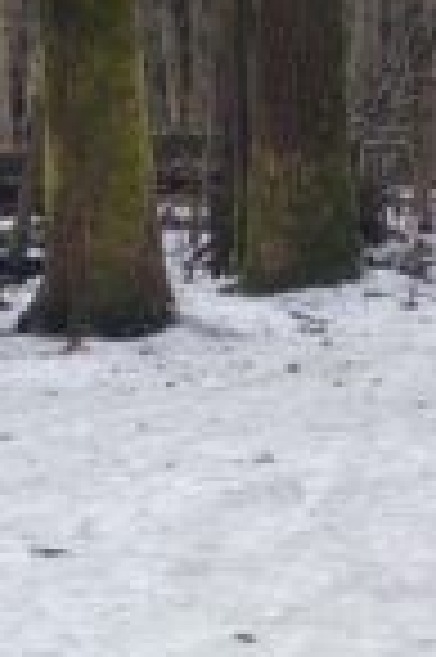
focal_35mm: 97
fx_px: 1766
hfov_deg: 12.0
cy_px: 223
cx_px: 957
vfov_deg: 21.0
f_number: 1.79
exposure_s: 1/100
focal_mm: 4.74
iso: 75
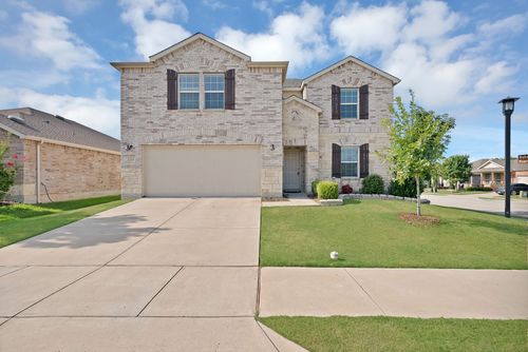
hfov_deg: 93.2
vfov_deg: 70.5
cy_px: 176
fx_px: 249
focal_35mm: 17
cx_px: 264
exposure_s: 1/160
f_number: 9
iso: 640
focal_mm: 17
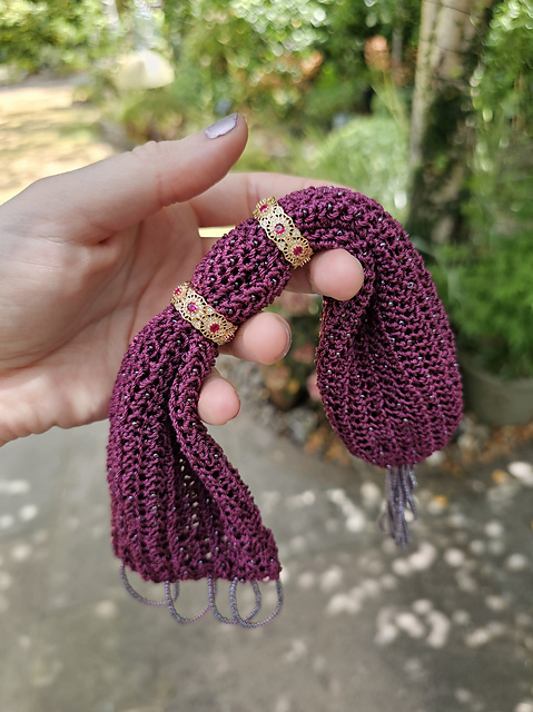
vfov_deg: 74.0
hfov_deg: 58.8
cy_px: 356
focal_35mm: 23
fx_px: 473
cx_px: 266
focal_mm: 6.3
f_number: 1.7
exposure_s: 1/190
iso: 50
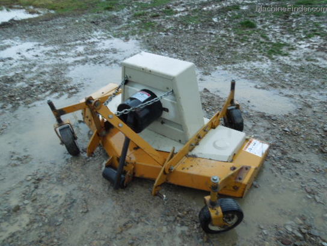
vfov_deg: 54.9
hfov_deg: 69.4
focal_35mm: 25
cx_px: 164
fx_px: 236
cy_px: 123
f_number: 3.3
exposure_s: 1/40
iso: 100
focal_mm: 4.5
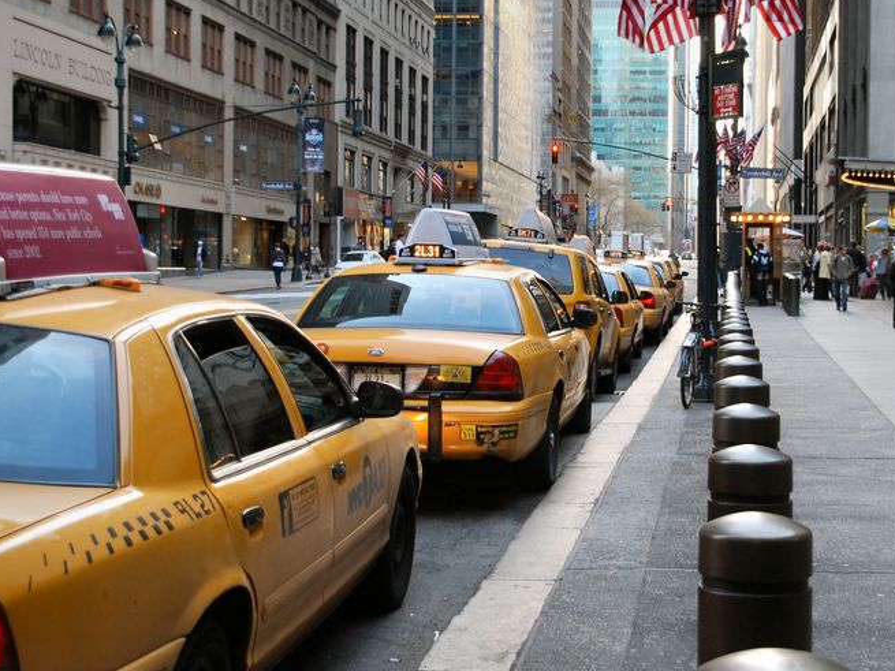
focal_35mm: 64
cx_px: 592
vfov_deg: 22.9
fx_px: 1654
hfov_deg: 30.1
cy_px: 283
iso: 220
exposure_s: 1/60
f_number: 4.5
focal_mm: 30
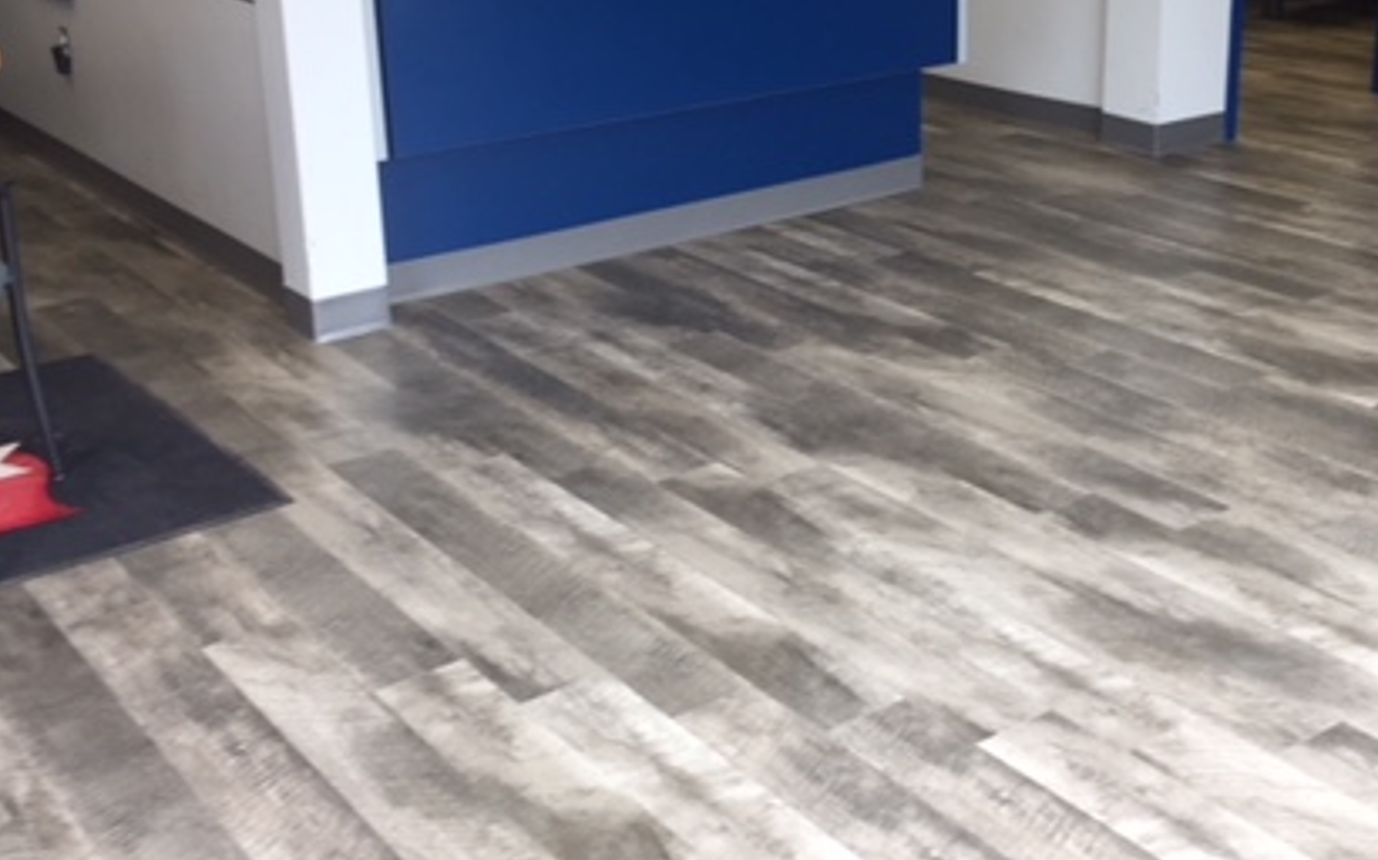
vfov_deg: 26.7
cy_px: 292
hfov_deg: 41.7
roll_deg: +0.8
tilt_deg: -18.5
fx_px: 1802
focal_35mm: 48
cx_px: 827
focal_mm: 4.15
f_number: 2.2
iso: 32
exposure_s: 1/60
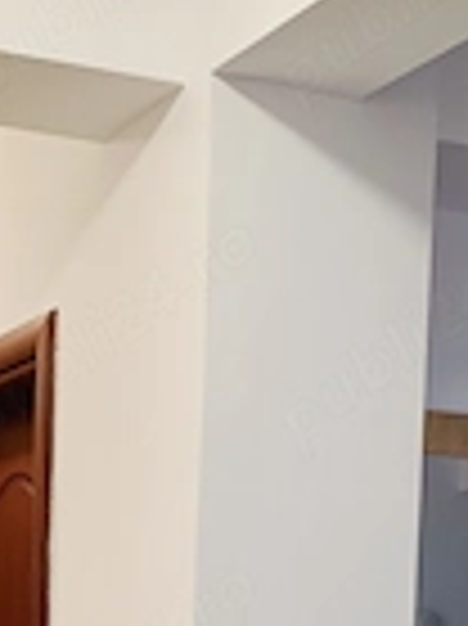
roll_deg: -1.9
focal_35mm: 75
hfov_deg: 18.8
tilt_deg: -4.5
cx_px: -50
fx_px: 1354
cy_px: 752
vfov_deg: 23.7
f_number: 1.8
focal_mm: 4.25
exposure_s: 1/50
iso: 160
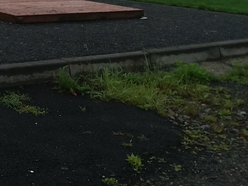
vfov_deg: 16.1
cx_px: -121
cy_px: -59
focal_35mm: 87
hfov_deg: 19.6
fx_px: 623
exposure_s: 1/2082
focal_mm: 3.7
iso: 64
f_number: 1.9
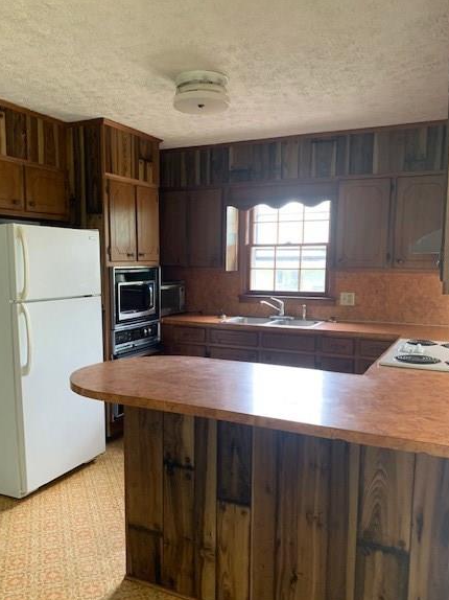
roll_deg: -0.6
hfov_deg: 48.2
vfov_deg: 61.6
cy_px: 329
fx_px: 502
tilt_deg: -8.1
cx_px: 214
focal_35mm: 29
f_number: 1.8
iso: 250
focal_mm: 4.25
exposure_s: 1/60
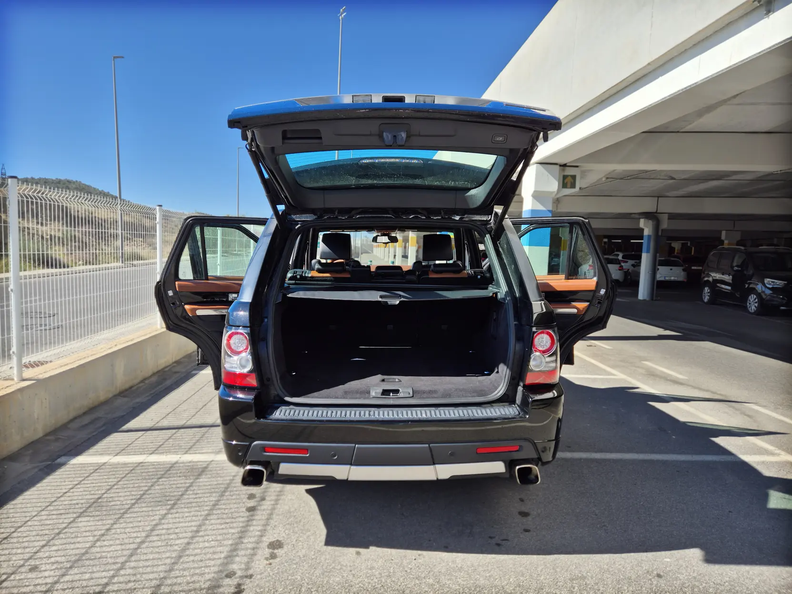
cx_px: 396
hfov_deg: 73.9
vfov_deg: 58.9
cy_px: 297
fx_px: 526
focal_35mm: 23
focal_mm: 5.4
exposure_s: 1/1652
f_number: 1.8
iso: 25
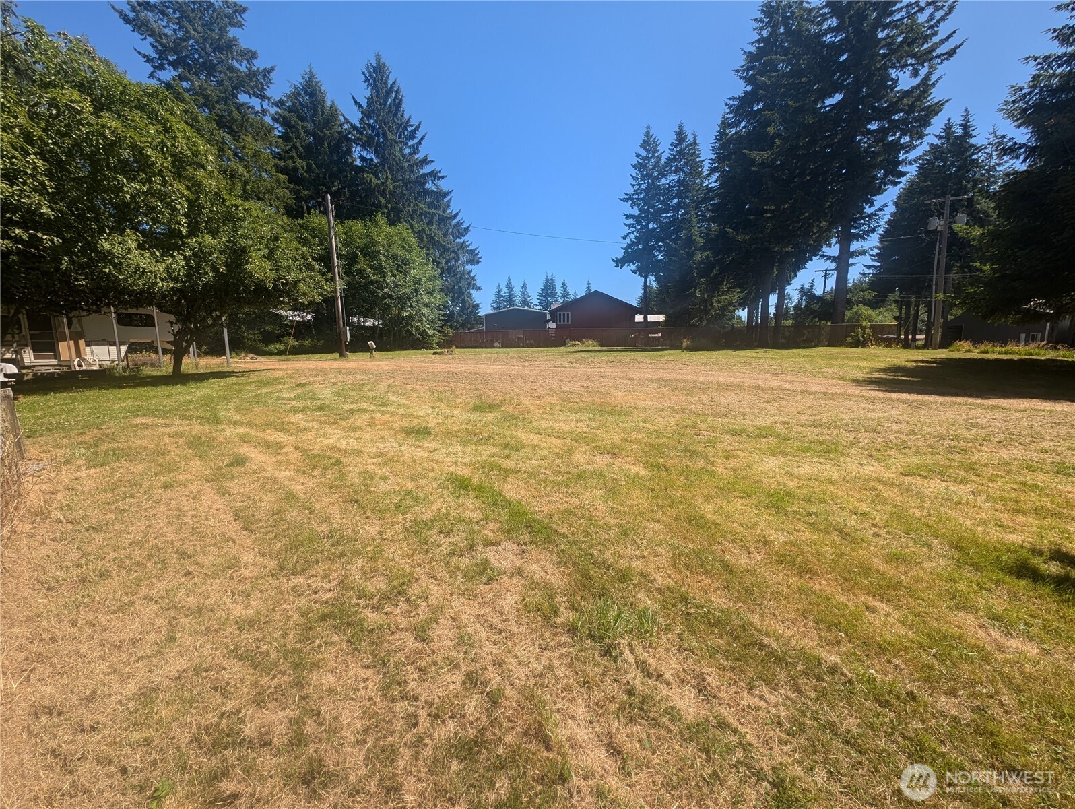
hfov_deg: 110.5
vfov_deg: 94.6
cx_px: 538
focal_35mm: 12
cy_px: 404
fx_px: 373
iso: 42
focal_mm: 2.23
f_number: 1.95
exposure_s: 1/1248
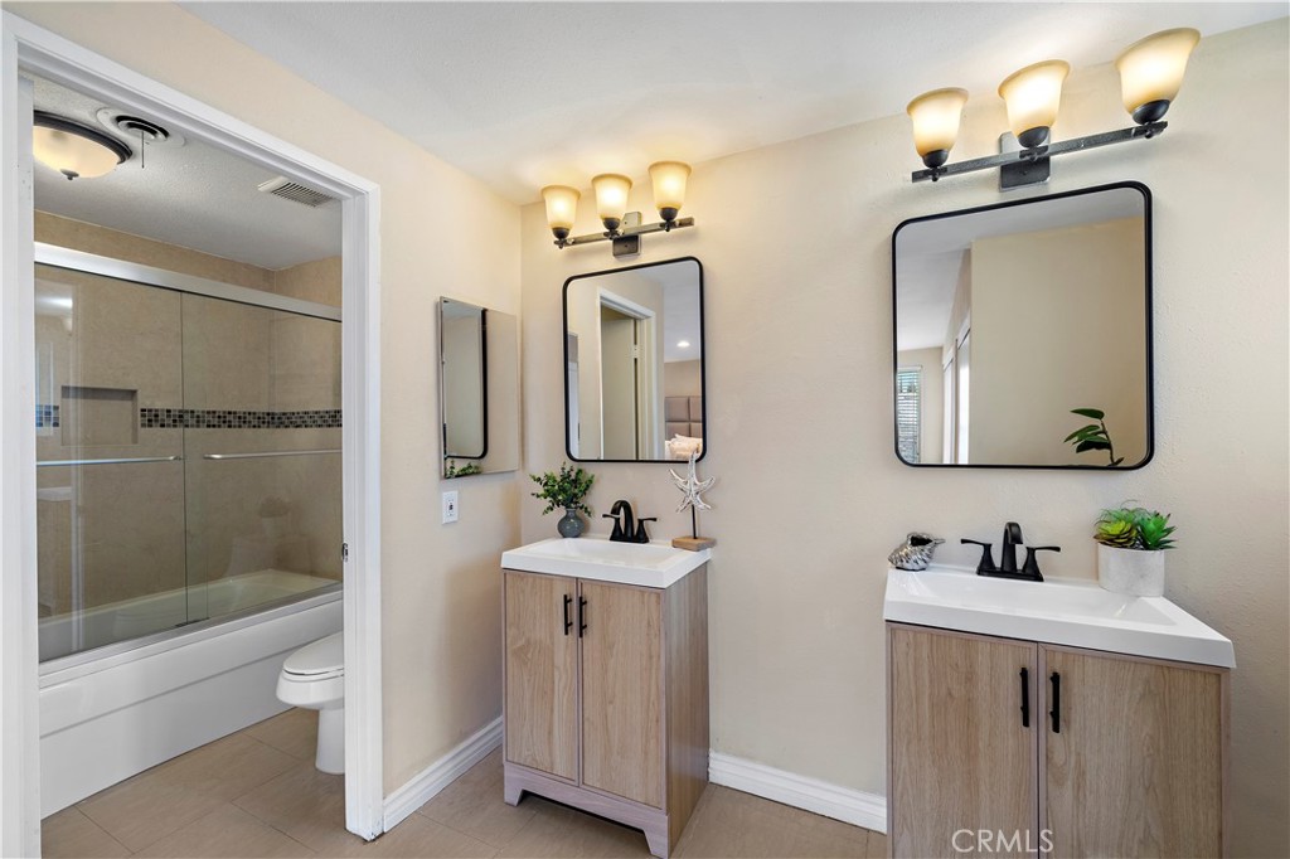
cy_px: 430
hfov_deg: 104.3
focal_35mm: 14
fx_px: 501
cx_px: 645
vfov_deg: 81.2
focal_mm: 14
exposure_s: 1/1.67
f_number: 8
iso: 250
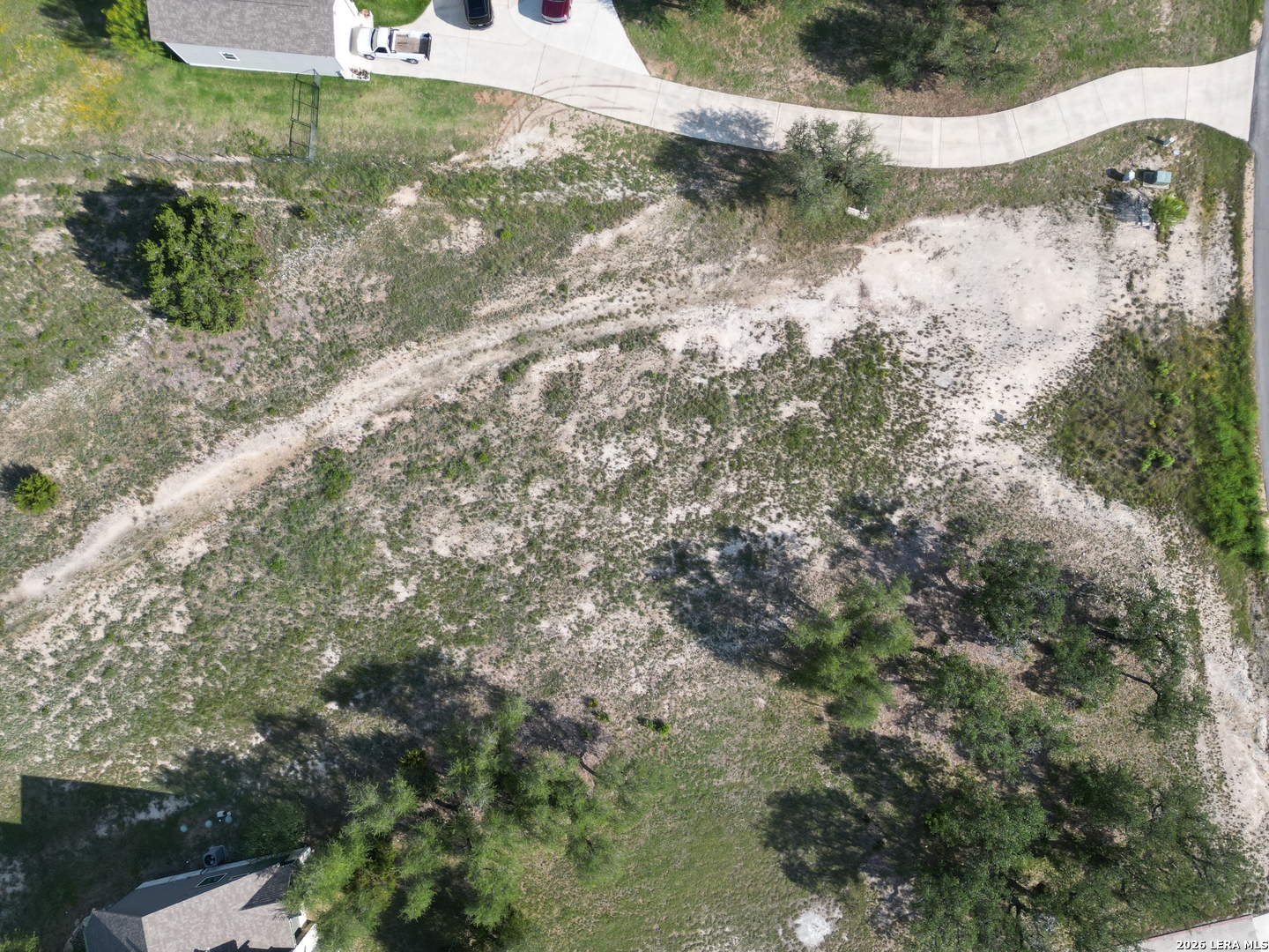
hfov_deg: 71.6
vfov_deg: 56.8
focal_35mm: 24
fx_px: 880
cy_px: 476
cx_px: 634
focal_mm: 6.72
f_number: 1.7
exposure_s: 1/2000
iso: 150
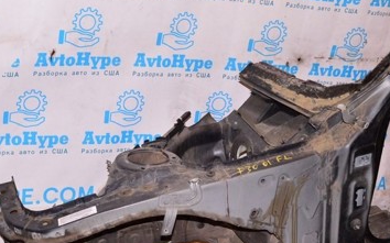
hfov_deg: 35.1
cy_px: 120
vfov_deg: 22.4
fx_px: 615
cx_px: 170
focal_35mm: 58
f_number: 8
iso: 1600
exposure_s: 1/200
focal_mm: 21
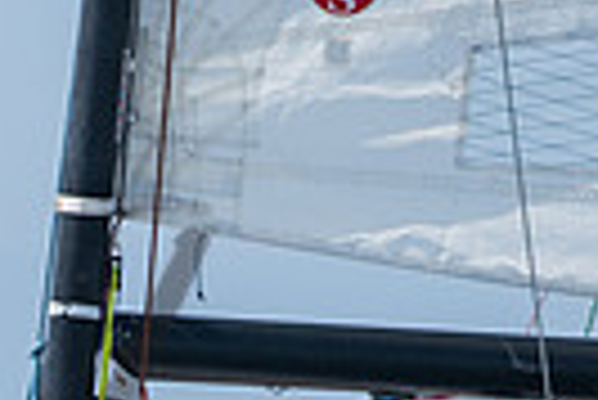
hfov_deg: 2.2
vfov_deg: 1.5
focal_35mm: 925
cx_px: 252
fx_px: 15382
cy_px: 739
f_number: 4.8
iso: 100
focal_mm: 130
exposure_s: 1/640
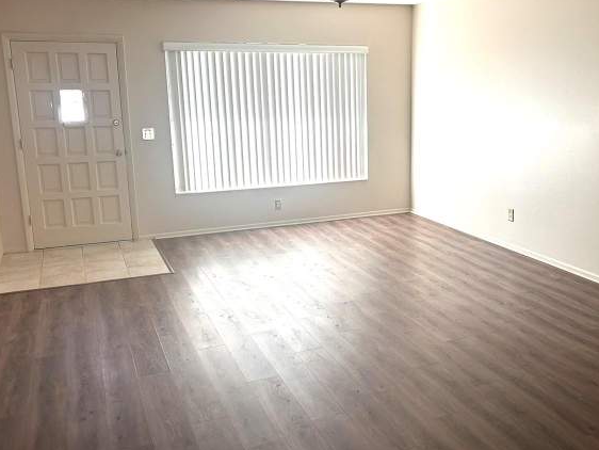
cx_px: 370
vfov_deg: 38.7
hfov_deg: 49.7
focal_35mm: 37
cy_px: 211
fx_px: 641
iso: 64
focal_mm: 5.7
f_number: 1.5
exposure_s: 1/121
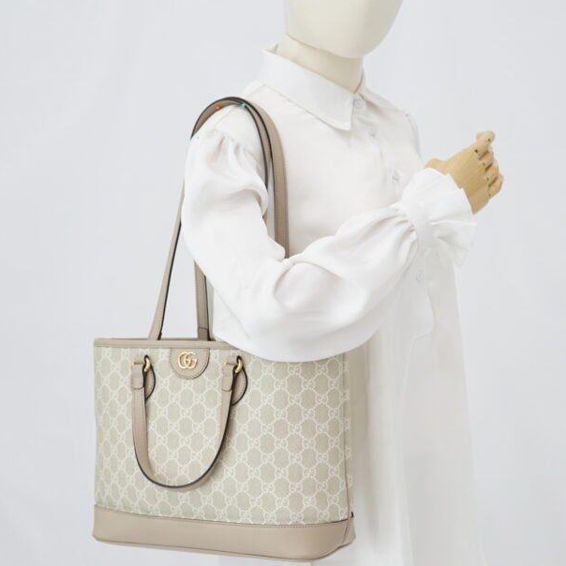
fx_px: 1332
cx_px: 310
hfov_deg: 24.0
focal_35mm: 72
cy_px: 355
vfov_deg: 23.9
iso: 640
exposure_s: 1/10
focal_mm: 50
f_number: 6.3
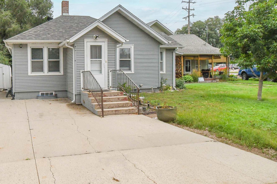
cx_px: 59
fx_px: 200
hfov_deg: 63.9
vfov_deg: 49.4
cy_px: 79
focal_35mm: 26
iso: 1250
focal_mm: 10
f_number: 7.1
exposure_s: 1/5000
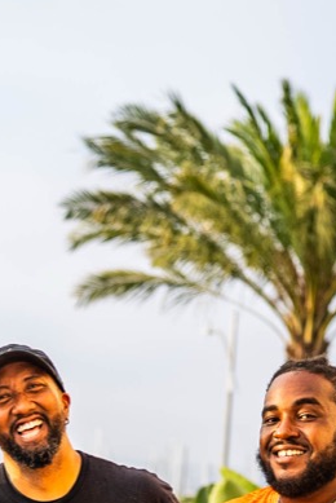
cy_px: 698
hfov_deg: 9.5
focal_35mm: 144
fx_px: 2012
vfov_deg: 13.6
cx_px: -22
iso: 160
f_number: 2
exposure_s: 1/400
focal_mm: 35
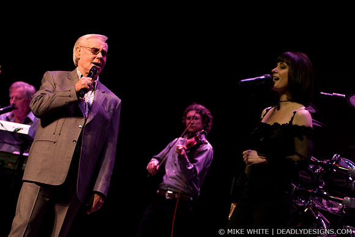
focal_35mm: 120
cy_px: 118
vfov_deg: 11.4
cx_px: 178
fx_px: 1184
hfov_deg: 17.1
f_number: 2.8
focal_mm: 80
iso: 1000
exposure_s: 1/160
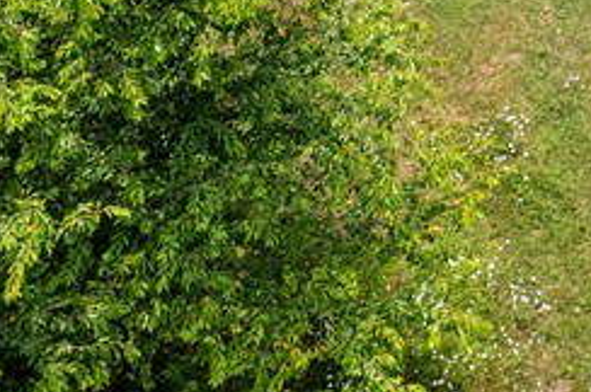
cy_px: -475
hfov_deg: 18.3
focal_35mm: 98
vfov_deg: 11.9
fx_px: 1607
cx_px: 906
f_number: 2.8
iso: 100
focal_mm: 8.38
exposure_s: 1/1250
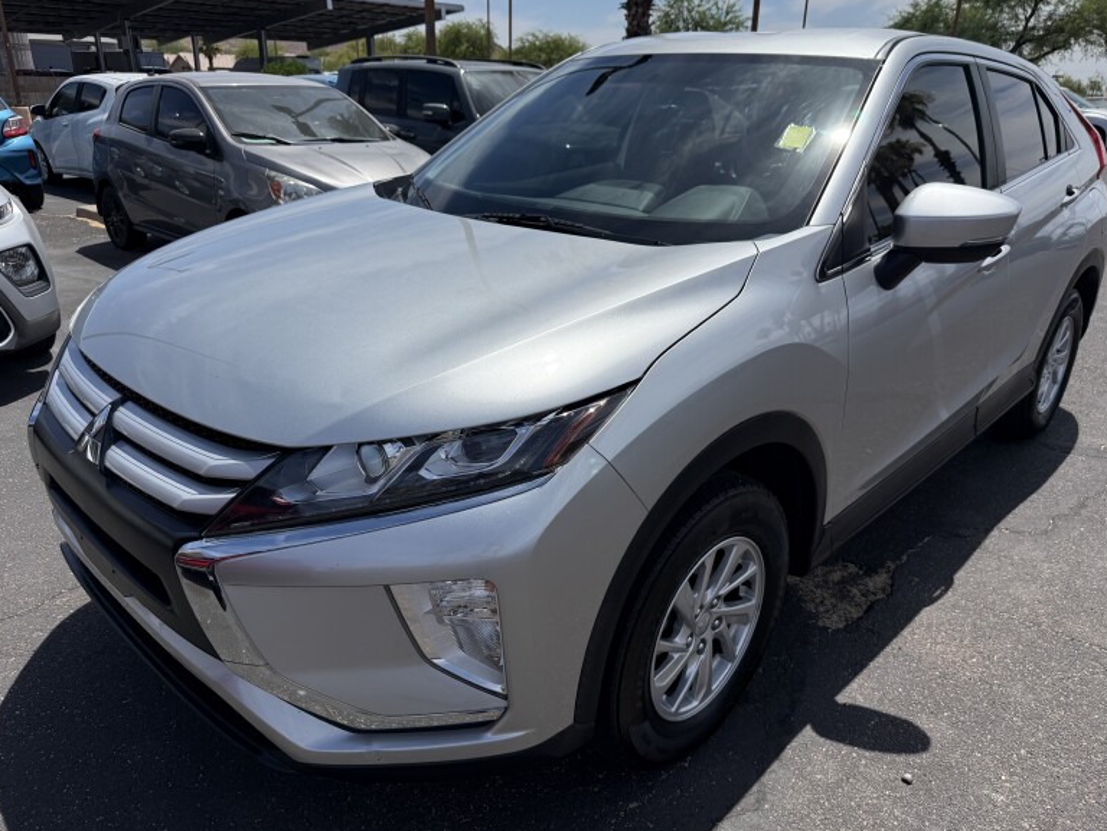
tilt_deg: -21.1
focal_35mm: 25
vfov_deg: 54.9
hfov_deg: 69.4
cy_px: 407
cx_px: 569
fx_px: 799
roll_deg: -1.7
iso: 100
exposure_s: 1/9091
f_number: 1.78
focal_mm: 6.76
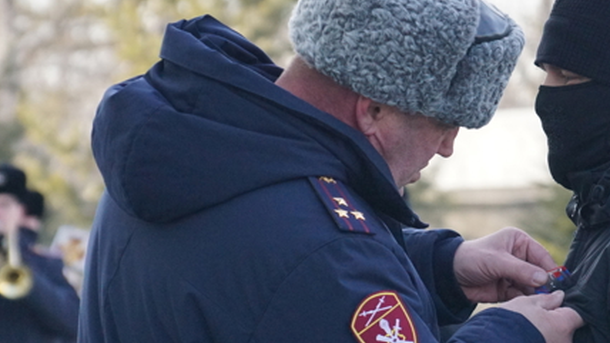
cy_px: 154
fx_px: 5339
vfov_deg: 3.7
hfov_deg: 6.5
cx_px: 481
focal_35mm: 330
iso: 1600
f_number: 5.6
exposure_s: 1/1000
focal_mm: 120
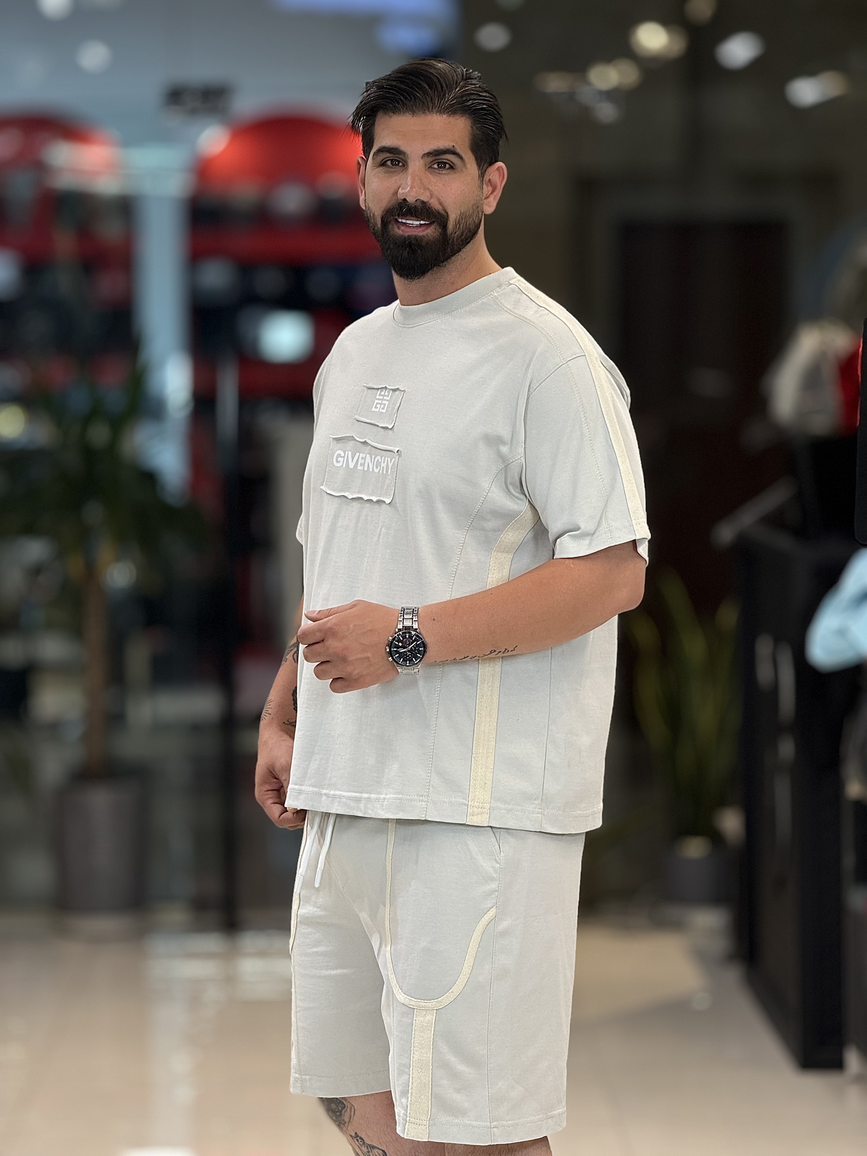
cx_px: 434
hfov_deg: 12.3
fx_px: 4007
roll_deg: +0.0
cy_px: 578
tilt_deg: -2.4
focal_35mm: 120
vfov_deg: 16.4
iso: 50
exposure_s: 1/119
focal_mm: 15.66
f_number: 2.8
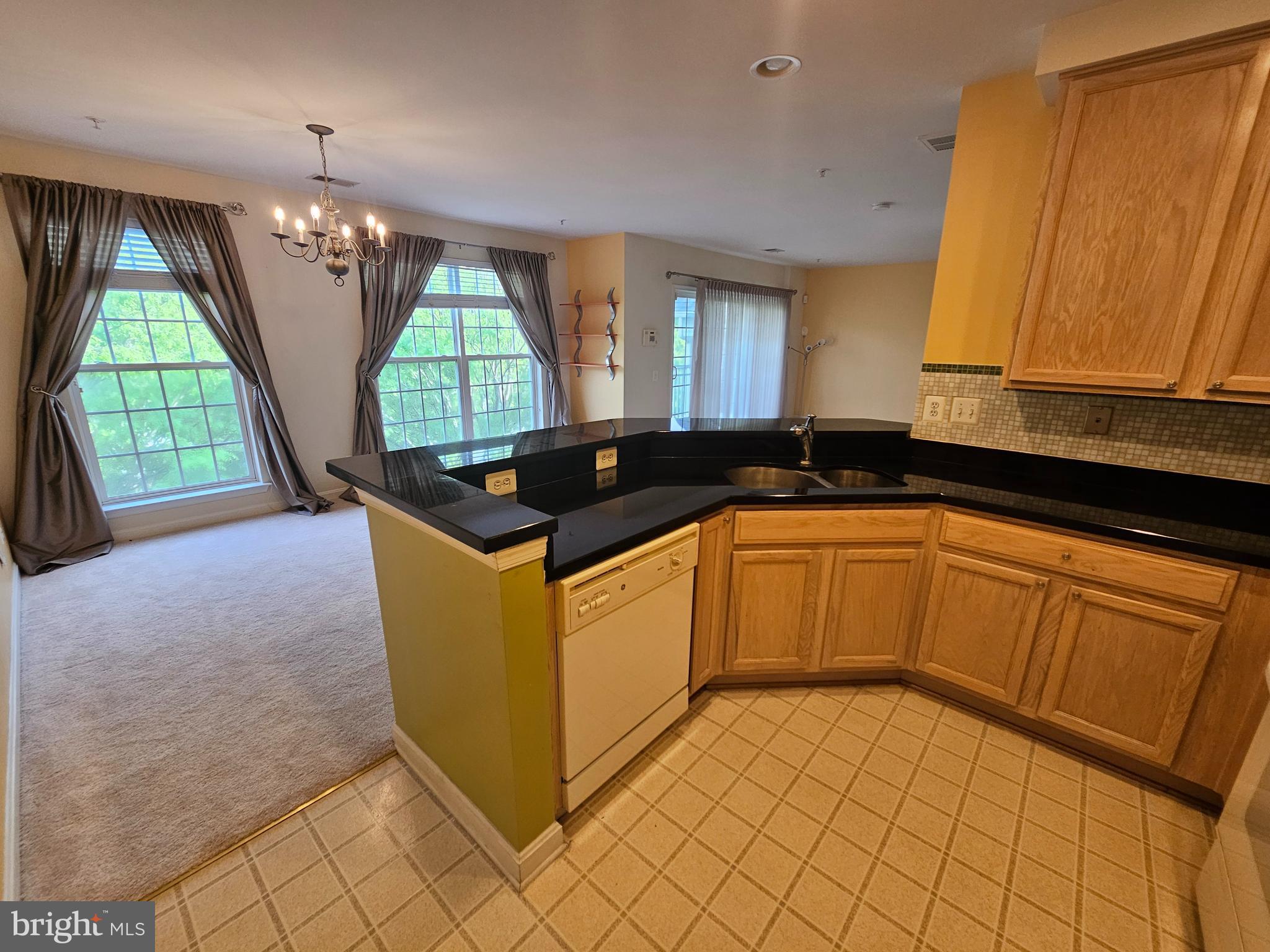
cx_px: 635
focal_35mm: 13
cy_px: 476
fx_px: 477
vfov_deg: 89.9
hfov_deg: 106.2
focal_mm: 2.2
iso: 125
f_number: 2.2
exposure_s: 1/60
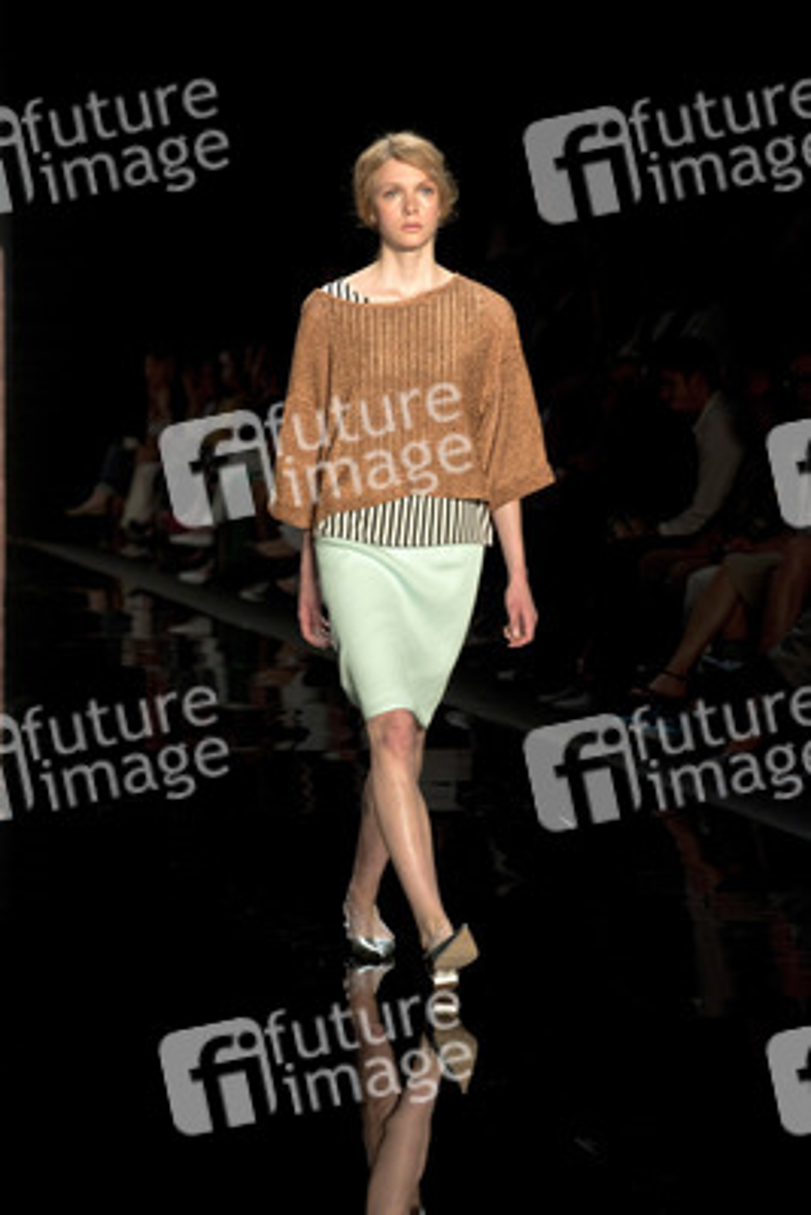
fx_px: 4558
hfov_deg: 10.2
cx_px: 406
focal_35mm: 135
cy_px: 608
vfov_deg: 15.2
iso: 1600
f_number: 6.3
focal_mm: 135
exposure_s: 1/200
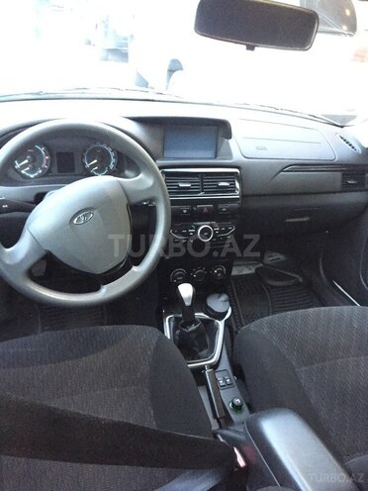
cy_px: 246
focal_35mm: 29
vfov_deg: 61.7
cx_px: 184
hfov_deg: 48.2
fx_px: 411
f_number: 2.2
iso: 1000
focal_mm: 4.15
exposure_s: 1/17
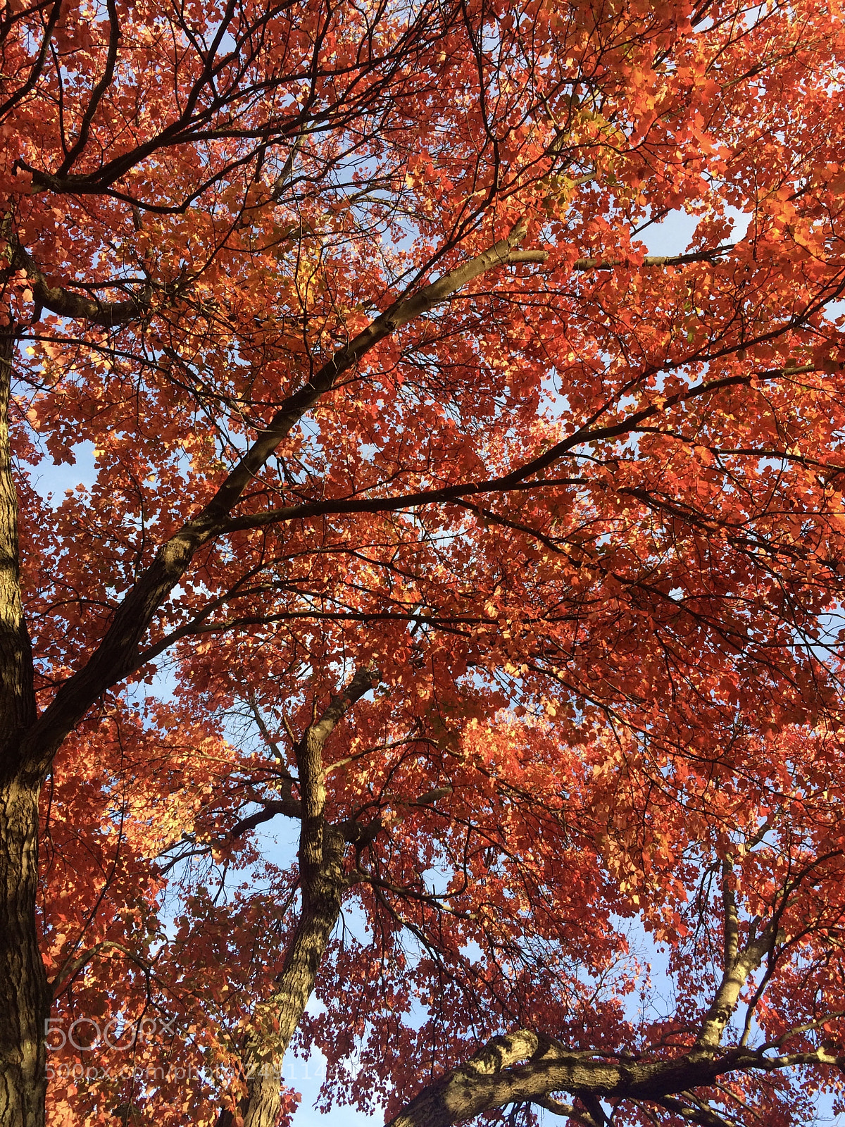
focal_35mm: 29
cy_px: 564
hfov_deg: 48.2
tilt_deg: +59.0
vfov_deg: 61.7
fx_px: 944
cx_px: 422
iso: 32
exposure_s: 1/297
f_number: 2.2
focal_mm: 4.15
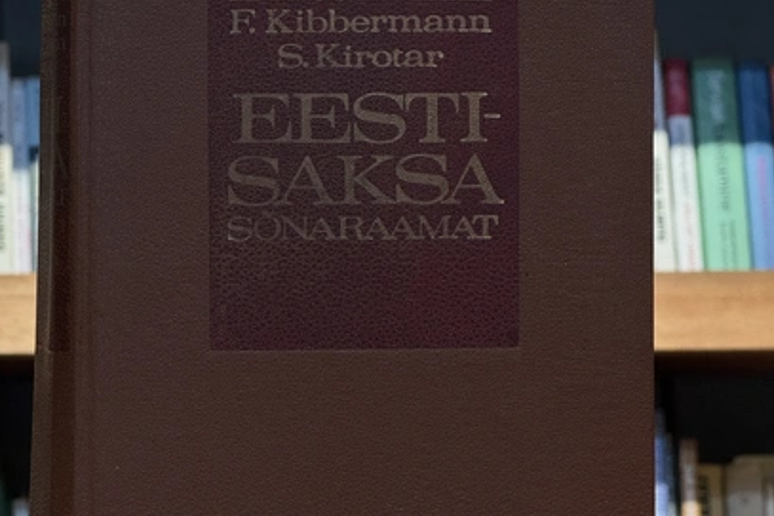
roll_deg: -0.9
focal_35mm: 134
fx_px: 2880
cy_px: 144
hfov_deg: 15.3
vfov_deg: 10.2
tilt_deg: +0.1
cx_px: 362
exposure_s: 1/60
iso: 320
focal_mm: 9
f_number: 2.8
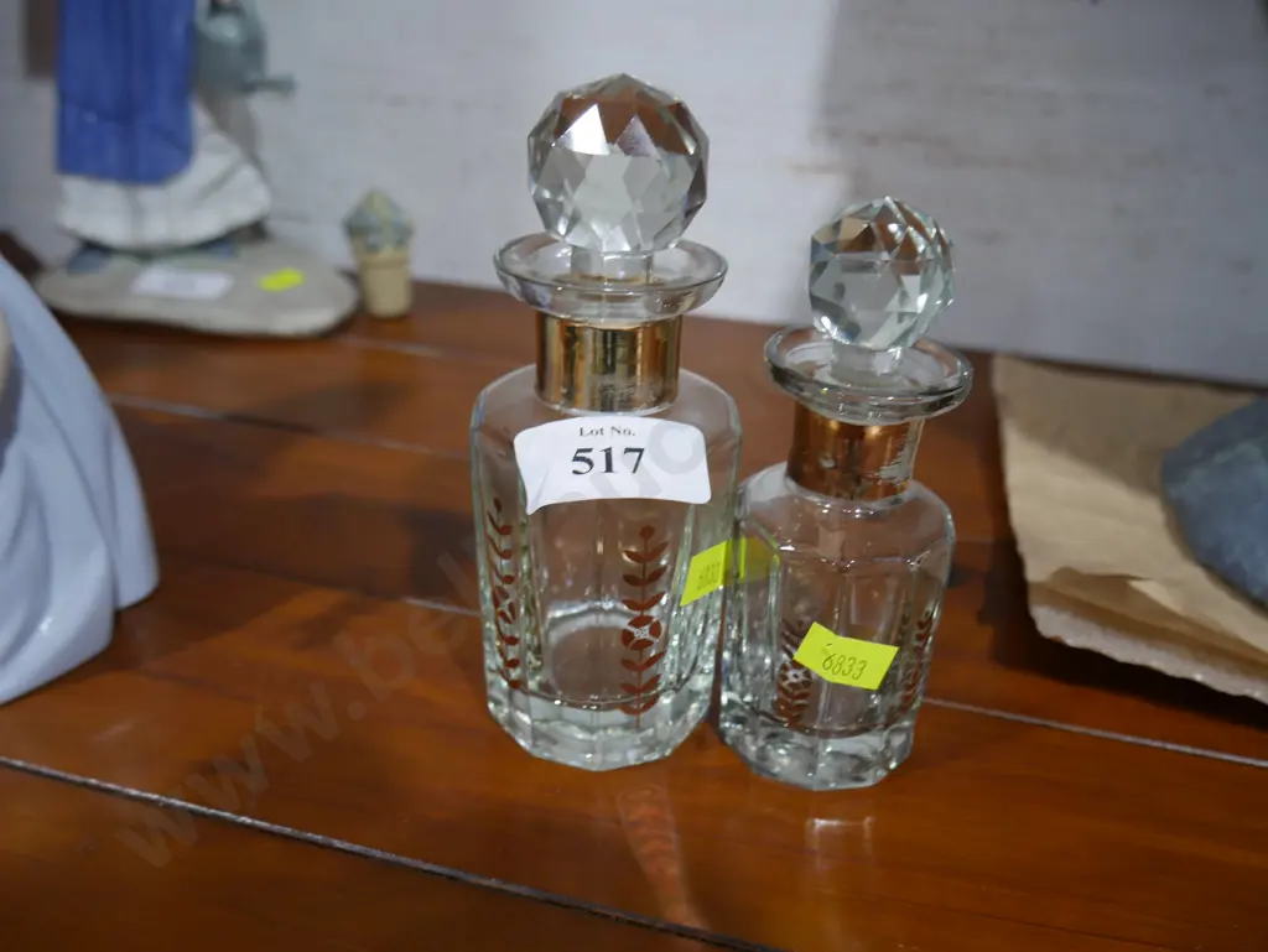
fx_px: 1099
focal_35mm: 30
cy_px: 476
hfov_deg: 59.9
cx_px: 634
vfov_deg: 46.8
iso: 320
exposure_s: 1/60
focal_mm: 15
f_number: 3.6
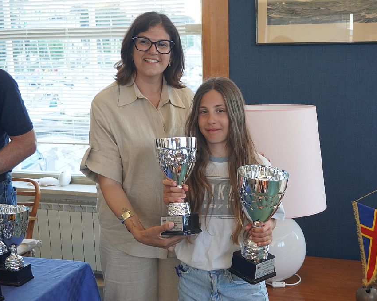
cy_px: 151
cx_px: 223
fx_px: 587
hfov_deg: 35.5
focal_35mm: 53
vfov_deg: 28.8
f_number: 5
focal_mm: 31
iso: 1600
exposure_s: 1/160
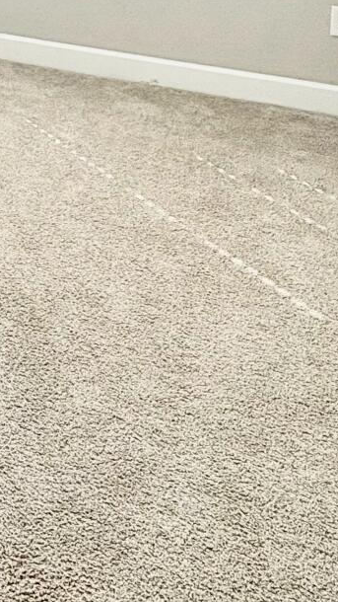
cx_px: -115
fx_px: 797
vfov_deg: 32.5
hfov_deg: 21.4
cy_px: -155
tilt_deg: -3.5
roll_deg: -0.8
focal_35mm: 50
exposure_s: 1/238
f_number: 2.2
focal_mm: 2.22
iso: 64
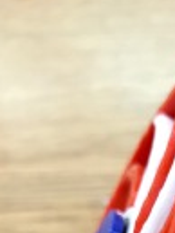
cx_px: 227
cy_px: 350
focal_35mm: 87
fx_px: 585
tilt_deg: -54.0
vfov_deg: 19.5
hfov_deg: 16.1
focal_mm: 3.99
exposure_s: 1/24
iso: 40
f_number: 1.8
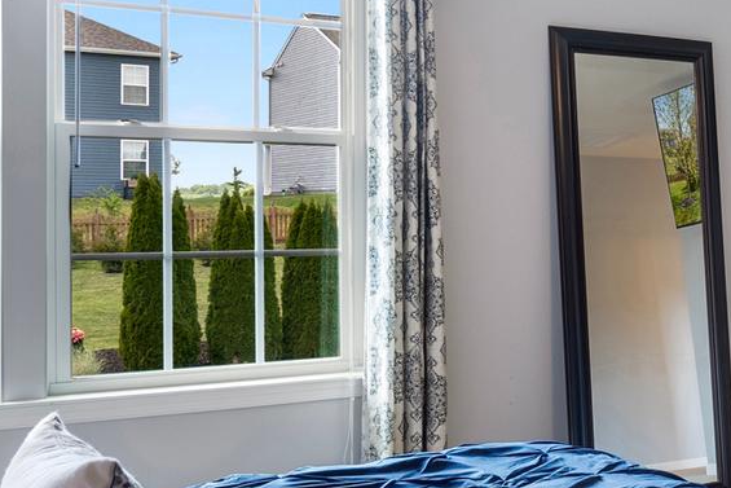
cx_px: 882
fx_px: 1178
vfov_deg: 23.4
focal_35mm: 58
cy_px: 252
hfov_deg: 29.5
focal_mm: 16
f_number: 8
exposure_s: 1/1.67
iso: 640
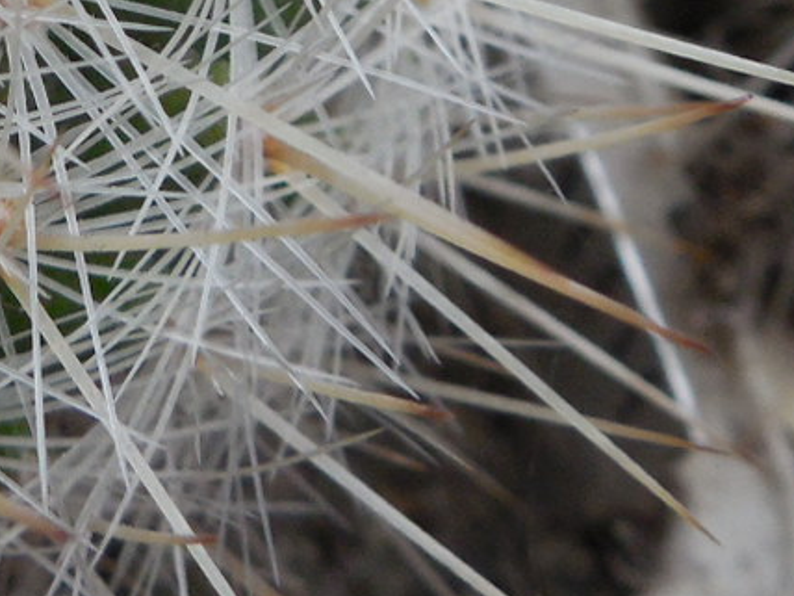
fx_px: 2661
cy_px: -330
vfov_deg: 12.1
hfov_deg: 16.1
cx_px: -247
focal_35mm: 116
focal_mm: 5.6
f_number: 3.6
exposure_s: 1/30
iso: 250
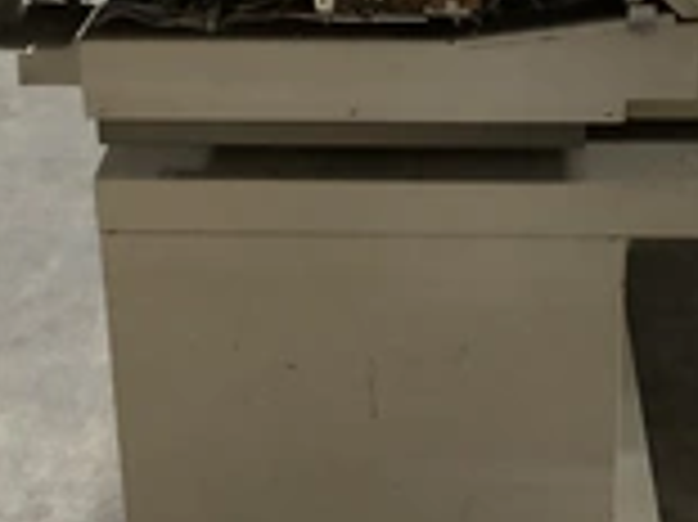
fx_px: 1612
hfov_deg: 24.4
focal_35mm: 80
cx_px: 387
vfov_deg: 18.1
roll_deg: +1.4
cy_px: 36
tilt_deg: -21.4
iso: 640
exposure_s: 1/24
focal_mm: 3.3
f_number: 2.4
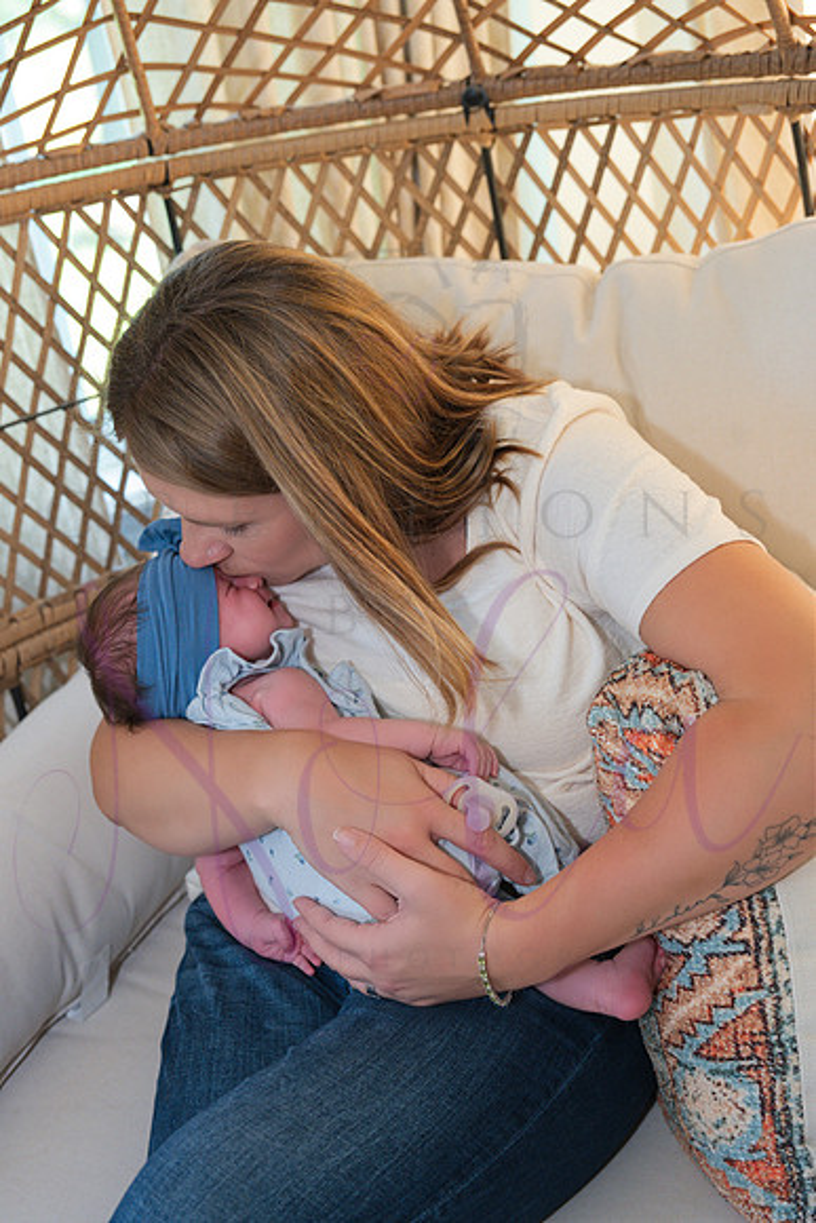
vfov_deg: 44.5
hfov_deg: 30.5
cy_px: 612
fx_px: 1495
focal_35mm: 44
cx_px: 408
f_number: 4
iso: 1600
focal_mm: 44
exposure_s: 1/320
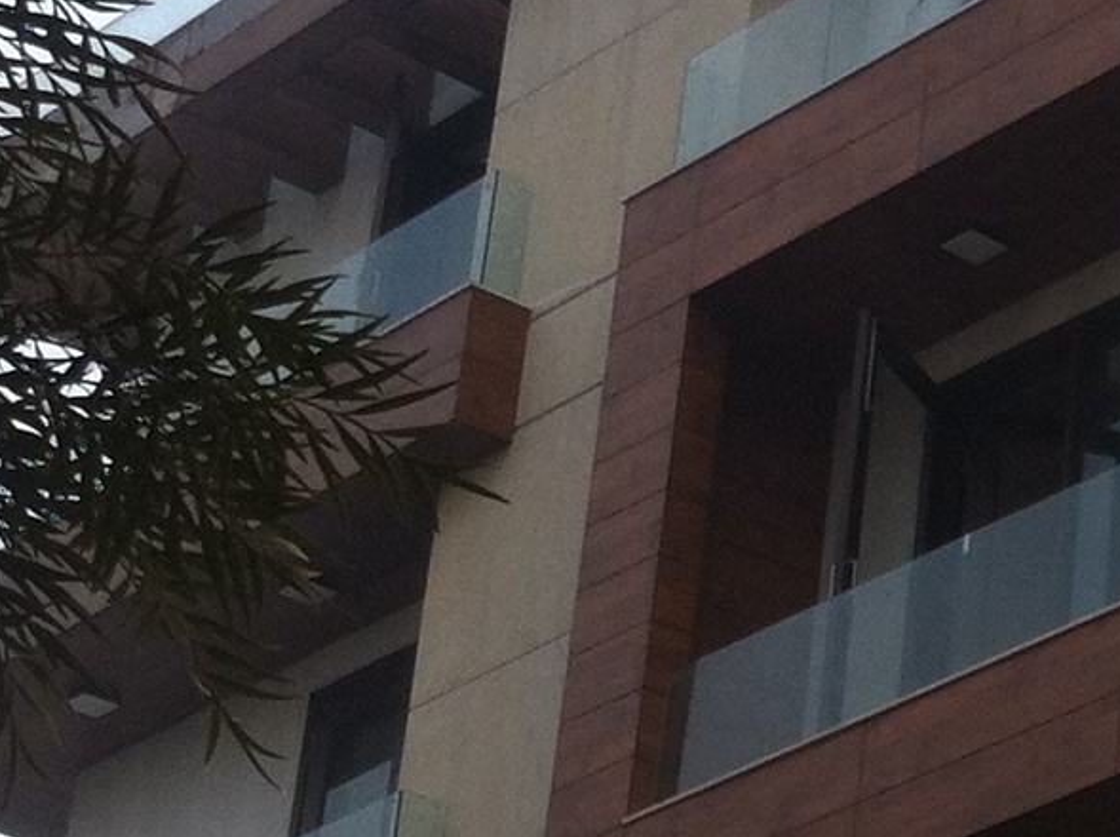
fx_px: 4976
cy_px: 548
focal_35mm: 154
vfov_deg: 9.6
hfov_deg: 12.3
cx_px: 1662
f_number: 2.8
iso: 80
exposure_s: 1/520
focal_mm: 3.85
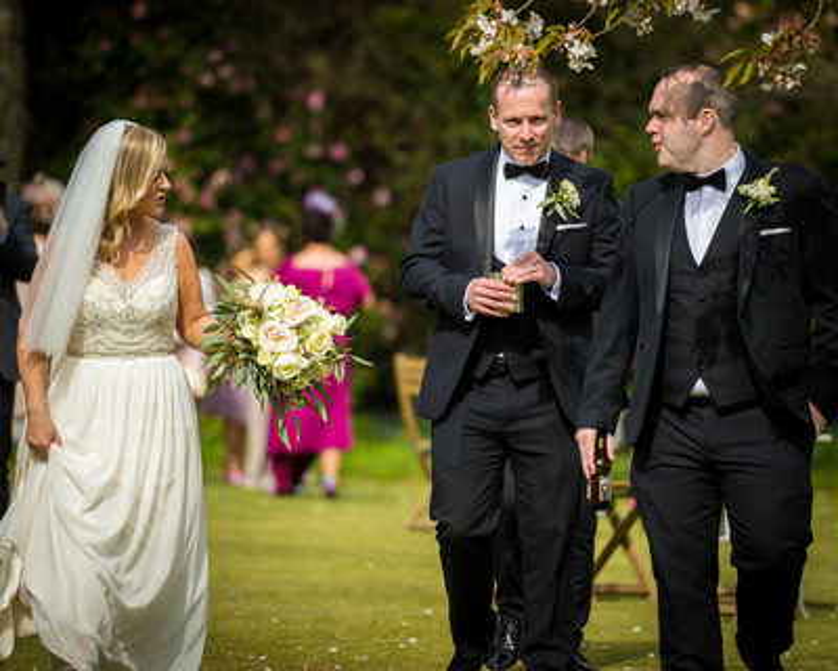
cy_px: 336
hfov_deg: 8.6
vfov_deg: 6.9
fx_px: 5586
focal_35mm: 225
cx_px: 441
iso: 100
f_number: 2.8
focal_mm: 200
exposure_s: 1/1250
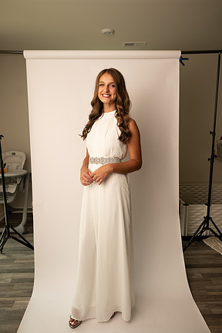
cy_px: 173
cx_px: 107
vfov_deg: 71.5
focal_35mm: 25
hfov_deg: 51.3
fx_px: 231
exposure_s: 1/160
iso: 100
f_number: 3.2
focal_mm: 24
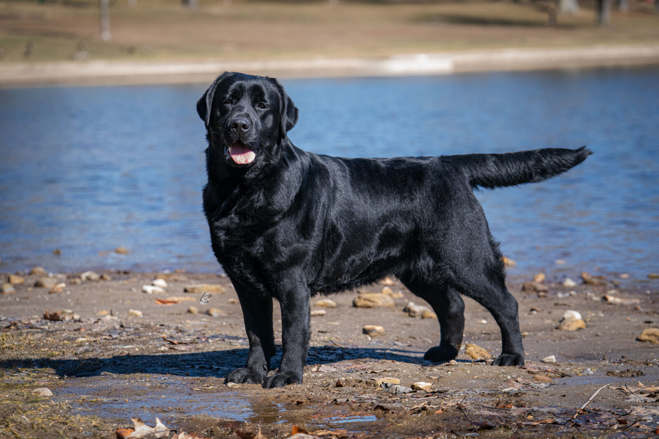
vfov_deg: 10.9
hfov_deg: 16.3
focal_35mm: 126
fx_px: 2307
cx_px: 330
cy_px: 220
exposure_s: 1/3200
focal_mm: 126
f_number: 5.6
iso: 4000
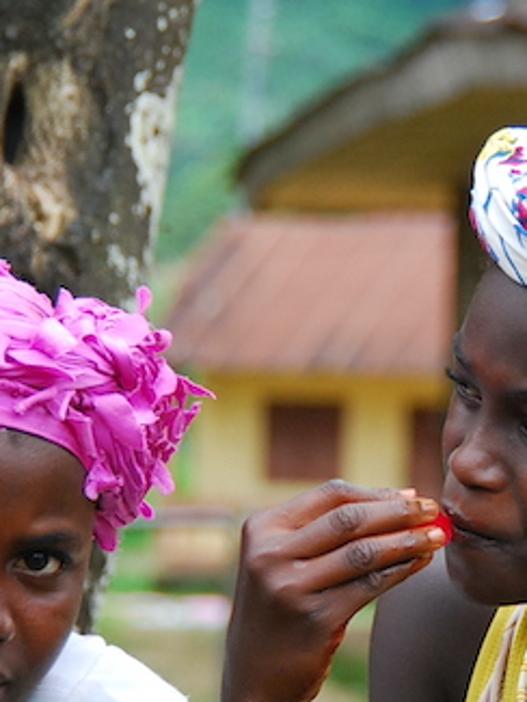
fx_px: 6633
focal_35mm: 327
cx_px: 654
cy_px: 447
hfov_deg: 4.5
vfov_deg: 6.1
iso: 640
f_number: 7.1
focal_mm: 92
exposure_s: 1/500
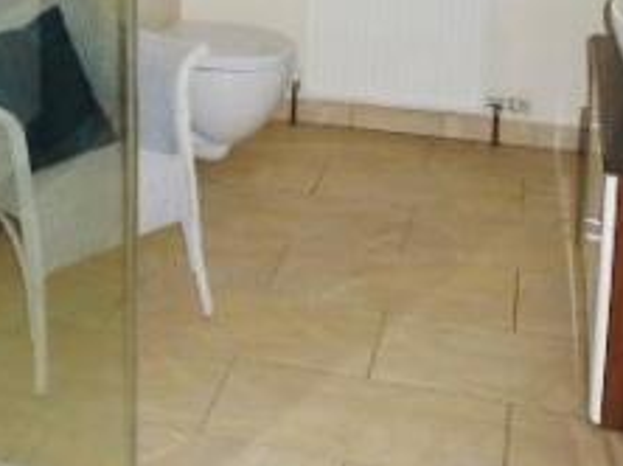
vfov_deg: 21.4
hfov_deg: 30.1
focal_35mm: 63
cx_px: 130
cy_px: -108
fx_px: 1133
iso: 125
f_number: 3.3
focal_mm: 4.3
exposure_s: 1/60
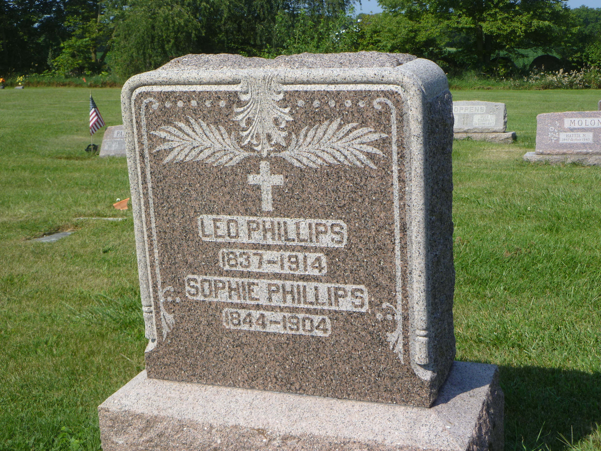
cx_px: 300
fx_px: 938
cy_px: 226
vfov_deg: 27.0
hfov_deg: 35.5
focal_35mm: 54
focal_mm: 9.6
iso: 80
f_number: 4
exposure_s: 1/500
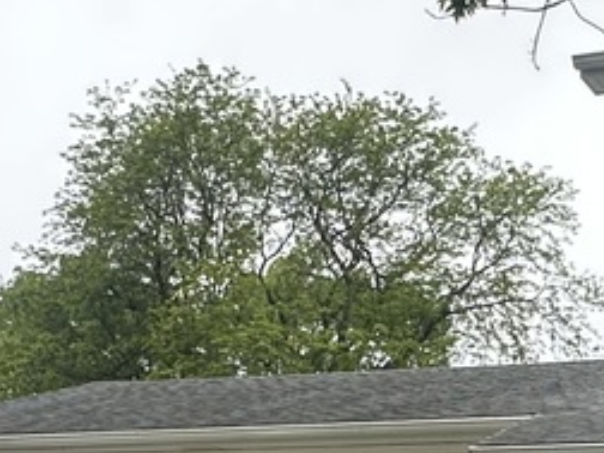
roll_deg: -1.5
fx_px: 1396
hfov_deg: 23.7
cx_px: 554
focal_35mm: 80
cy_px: 602
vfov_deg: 17.2
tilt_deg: +1.9
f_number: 2.2
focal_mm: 2.22
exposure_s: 1/545
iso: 40
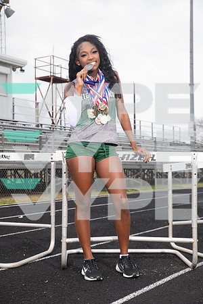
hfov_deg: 24.6
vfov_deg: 36.2
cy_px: 152
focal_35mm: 55
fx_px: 465
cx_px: 102
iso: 250
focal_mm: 55
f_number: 6.3
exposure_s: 1/400
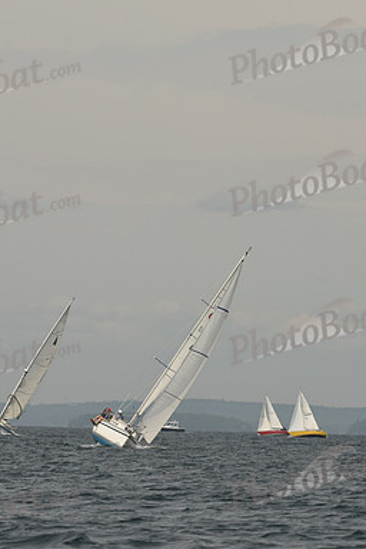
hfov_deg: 4.6
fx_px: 4605
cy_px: 274
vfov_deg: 6.8
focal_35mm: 302
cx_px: 156
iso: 250
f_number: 7.1
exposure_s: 1/1000
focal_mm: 200
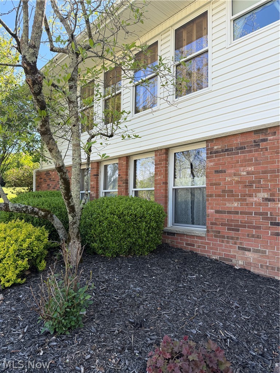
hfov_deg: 56.8
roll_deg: -0.9
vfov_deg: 71.6
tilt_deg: +3.8
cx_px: 140
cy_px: 186
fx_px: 259
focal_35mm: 24
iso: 100
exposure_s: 1/702
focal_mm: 6.76
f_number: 1.78
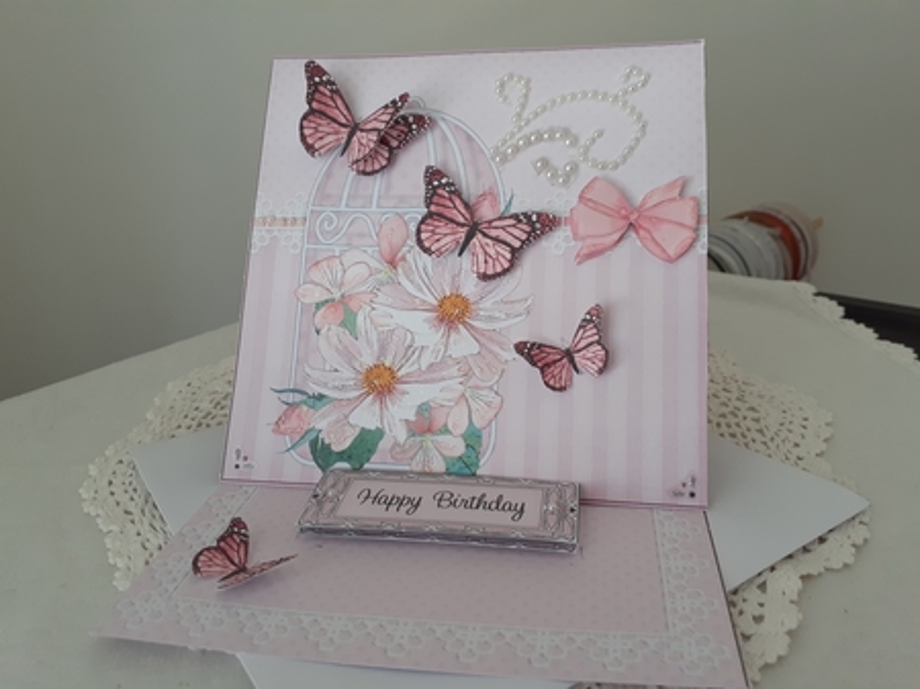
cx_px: 460
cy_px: 344
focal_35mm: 27
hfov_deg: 65.4
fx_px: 717
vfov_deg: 51.3
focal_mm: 3.6
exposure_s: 1/50
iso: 100
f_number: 1.9
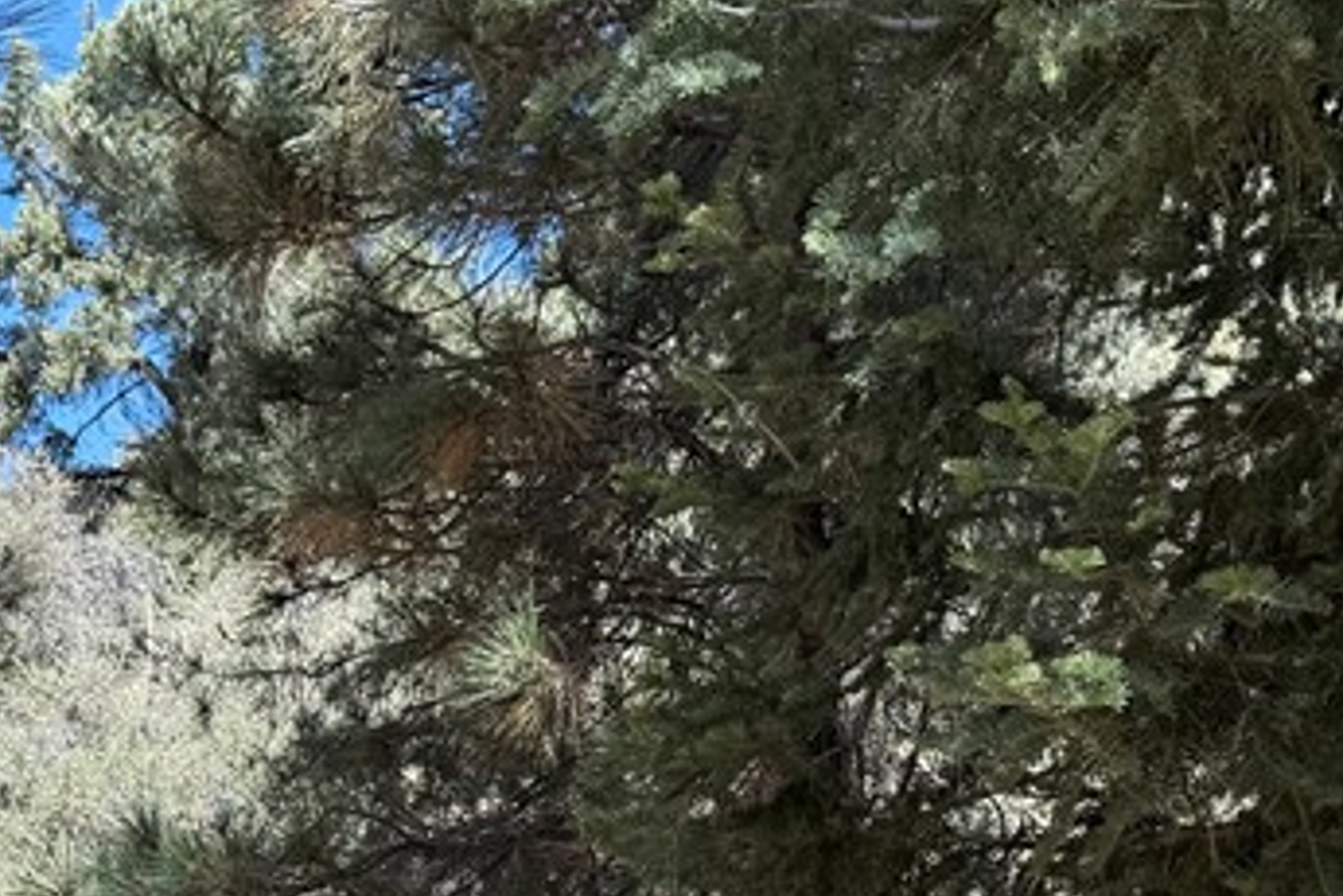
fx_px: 2760
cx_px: 572
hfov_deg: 27.3
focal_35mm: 74
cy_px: 1391
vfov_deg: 16.6
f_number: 1.78
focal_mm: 6.76
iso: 80
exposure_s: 1/849
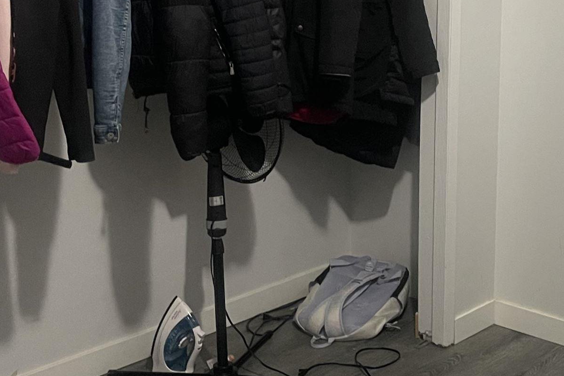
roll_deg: -1.1
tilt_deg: -12.1
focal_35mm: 67
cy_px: 115
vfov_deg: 20.2
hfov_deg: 29.4
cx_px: 445
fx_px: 1050
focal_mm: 5.1
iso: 640
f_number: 1.6
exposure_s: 1/40
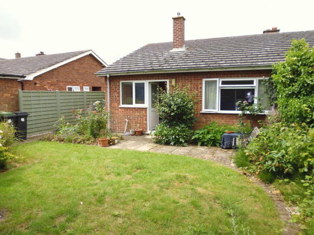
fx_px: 218
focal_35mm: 24
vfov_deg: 56.8
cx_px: 157
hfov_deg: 71.6
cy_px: 118
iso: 100
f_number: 2.8
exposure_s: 1/500
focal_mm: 4.3
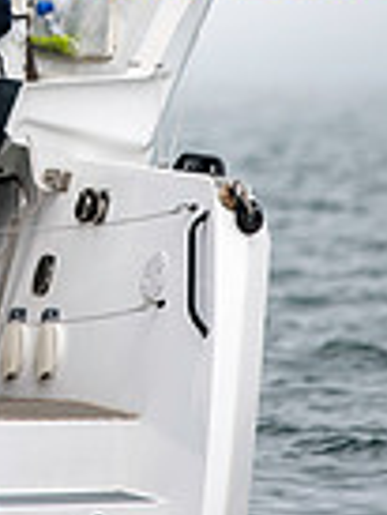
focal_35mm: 946
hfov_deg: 1.6
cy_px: -53
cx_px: 0
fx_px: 14080
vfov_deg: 2.1
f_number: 4
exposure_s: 1/2500
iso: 250
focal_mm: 300
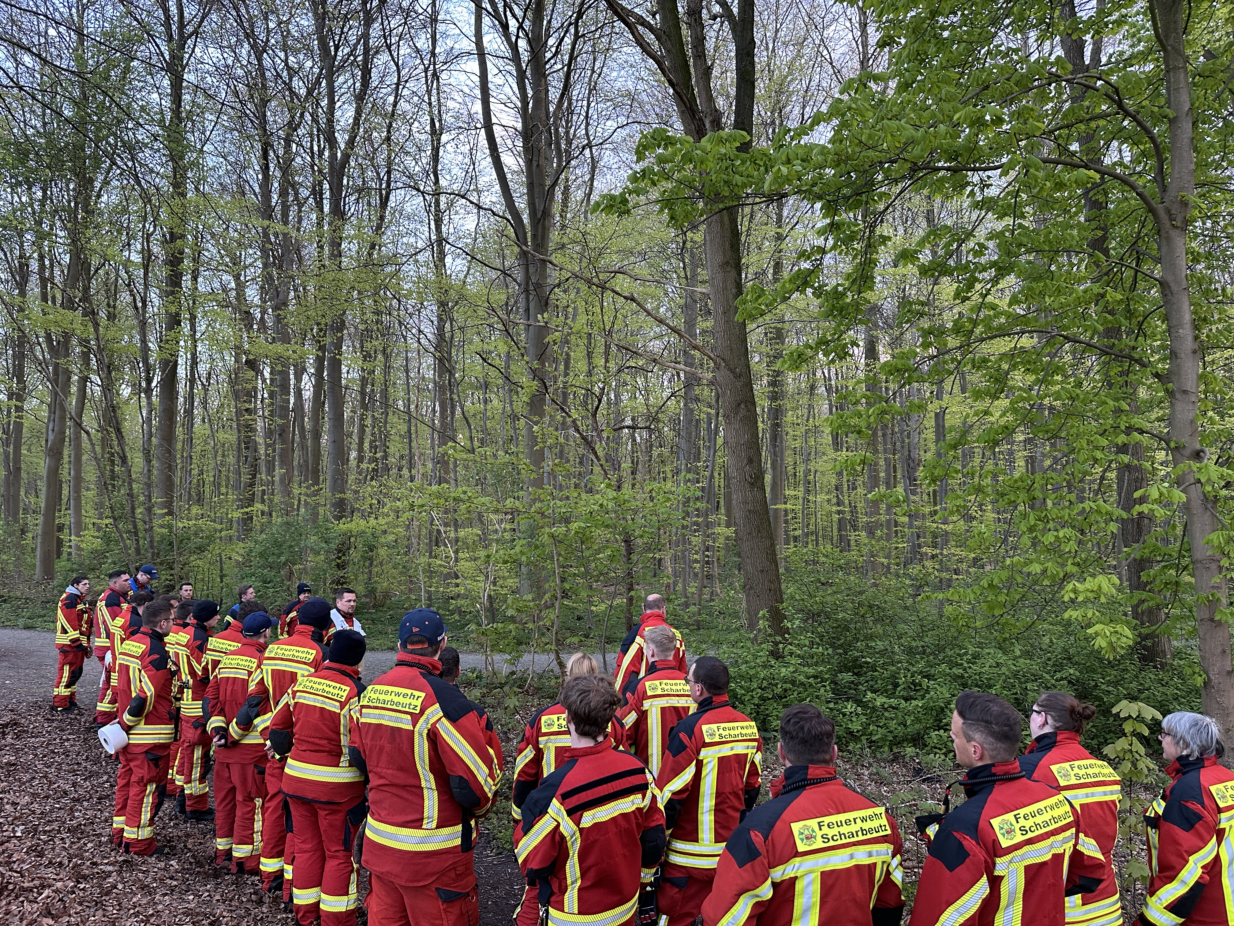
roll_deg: -0.4
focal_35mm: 24
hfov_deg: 71.6
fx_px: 856
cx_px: 617
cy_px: 463
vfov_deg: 56.8
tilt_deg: +6.1
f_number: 1.78
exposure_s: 1/62
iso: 250
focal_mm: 6.86
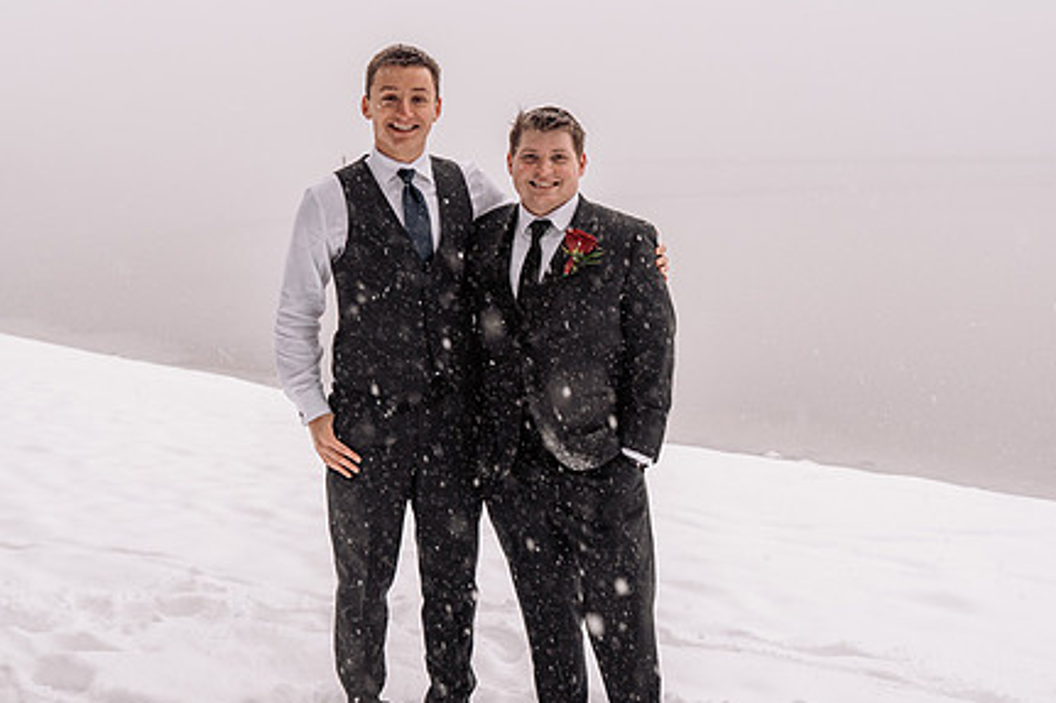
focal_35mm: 50
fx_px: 1466
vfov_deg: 27.0
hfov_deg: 39.6
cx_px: 529
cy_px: 329
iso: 1250
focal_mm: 35
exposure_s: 1/250
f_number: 5
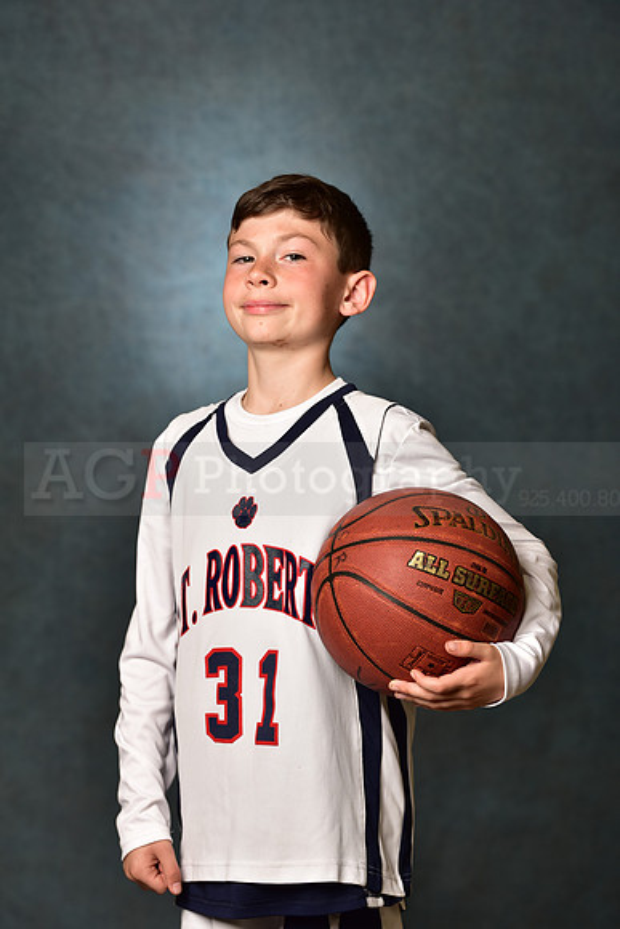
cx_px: 310
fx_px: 3098
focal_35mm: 120
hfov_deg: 11.4
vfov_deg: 17.1
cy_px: 464
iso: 250
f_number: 4.5
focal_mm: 120
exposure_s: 1/200
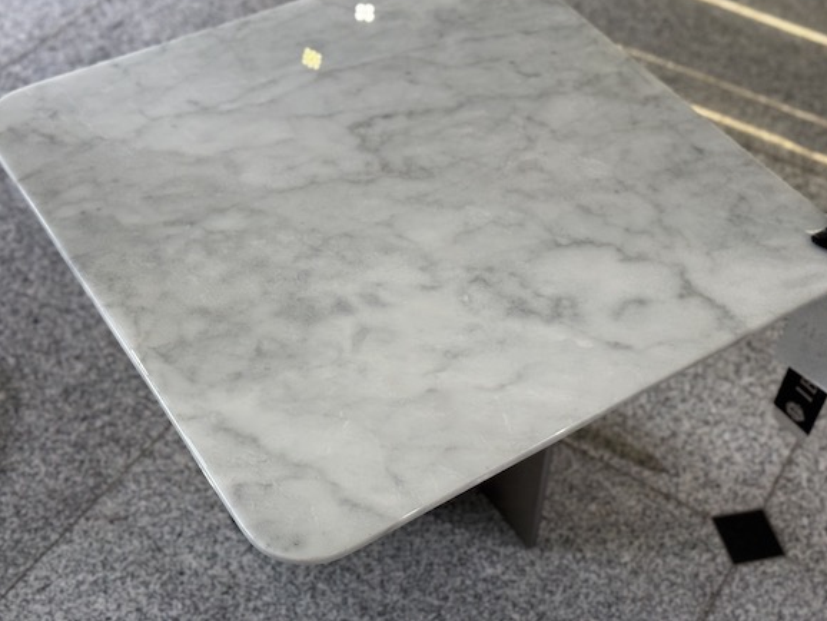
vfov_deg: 27.0
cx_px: 441
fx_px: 1291
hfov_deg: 35.5
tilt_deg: -46.1
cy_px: 276
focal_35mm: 54
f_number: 1.78
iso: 64
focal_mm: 6.76
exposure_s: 1/245
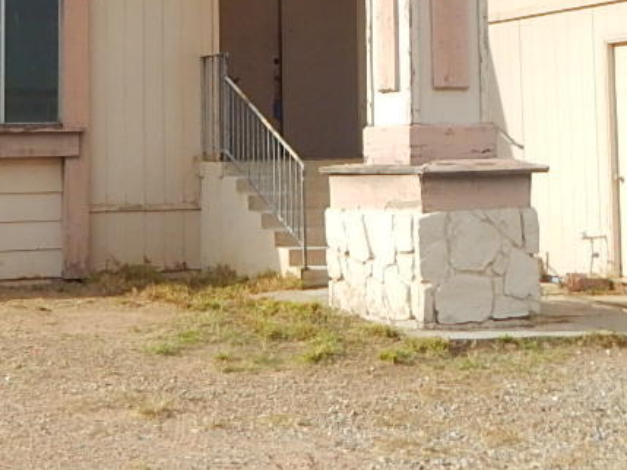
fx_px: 1486
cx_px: 281
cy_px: 4
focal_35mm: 82
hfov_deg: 23.8
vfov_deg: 17.6
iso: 125
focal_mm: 4
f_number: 3
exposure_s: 1/1250
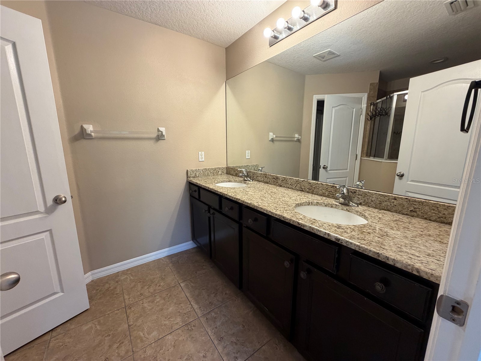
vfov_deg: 85.7
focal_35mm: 14
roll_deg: +0.4
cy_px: 180
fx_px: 195
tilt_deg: -11.7
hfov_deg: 102.1
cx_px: 240
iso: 250
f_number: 2.2
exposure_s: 1/120
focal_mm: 2.22
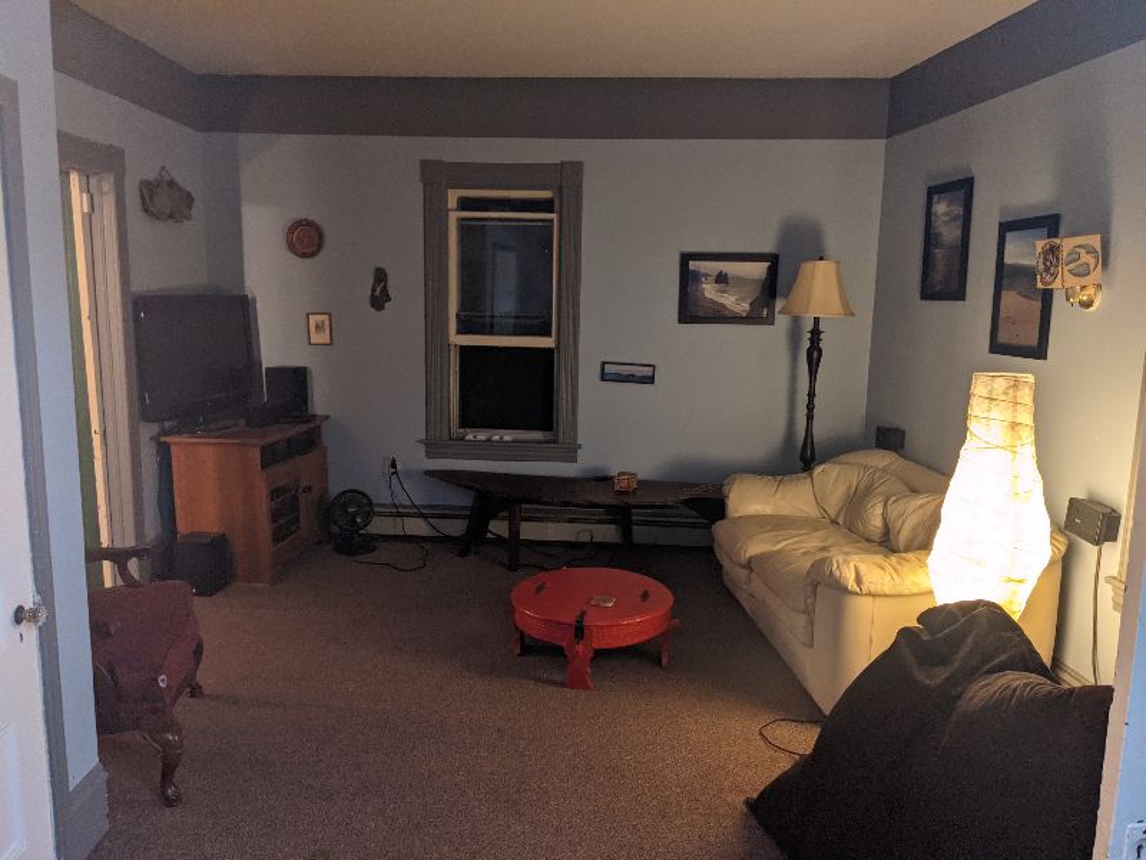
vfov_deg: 51.4
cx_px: 573
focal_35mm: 27
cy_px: 430
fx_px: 894
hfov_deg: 65.3
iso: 220
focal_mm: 4.38
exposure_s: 1/24
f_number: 1.73
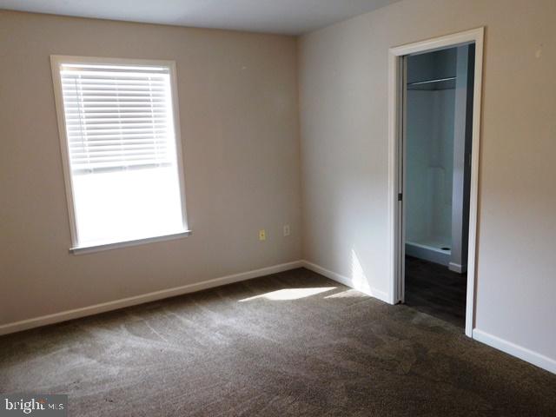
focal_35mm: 28
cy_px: 208
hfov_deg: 63.4
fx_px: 450
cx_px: 278
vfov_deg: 49.7
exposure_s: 1/30
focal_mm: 4.9
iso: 200
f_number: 3.2
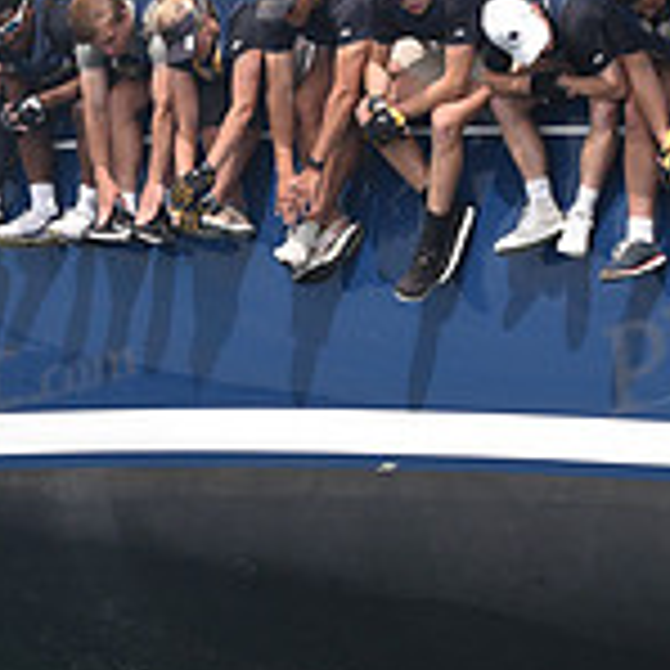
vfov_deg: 7.0
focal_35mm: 249
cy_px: 128
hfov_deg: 7.0
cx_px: 373
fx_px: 5453
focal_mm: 75
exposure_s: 1/800
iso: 320
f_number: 5
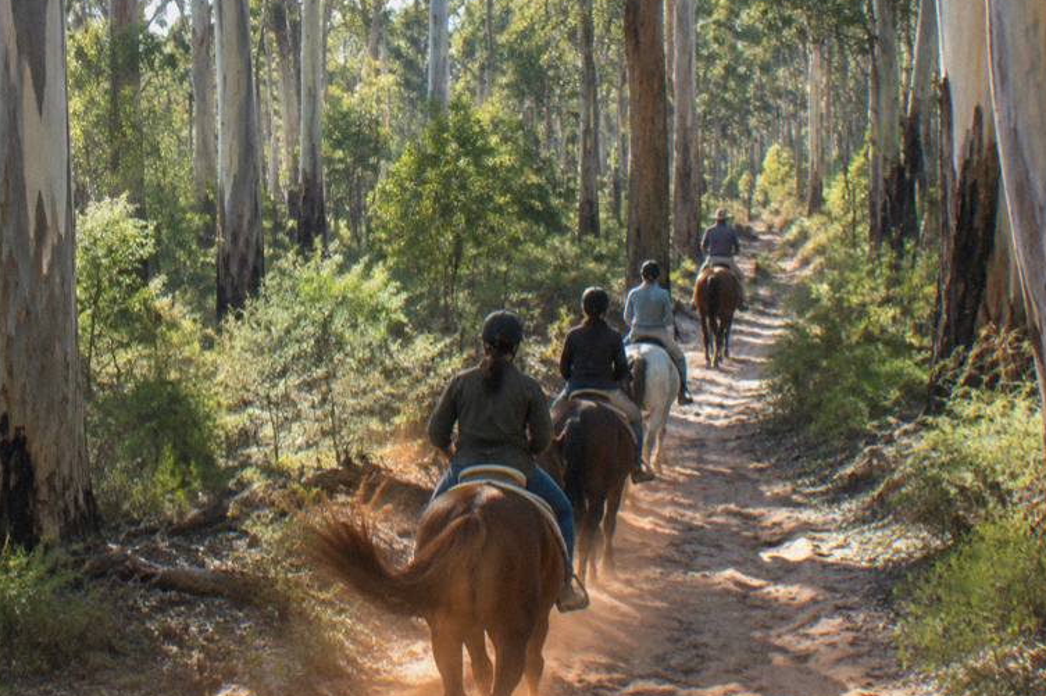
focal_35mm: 93
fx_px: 2700
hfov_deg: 21.9
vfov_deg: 14.7
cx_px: 578
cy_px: 375
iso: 400
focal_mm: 70
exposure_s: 1/1600
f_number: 4.5
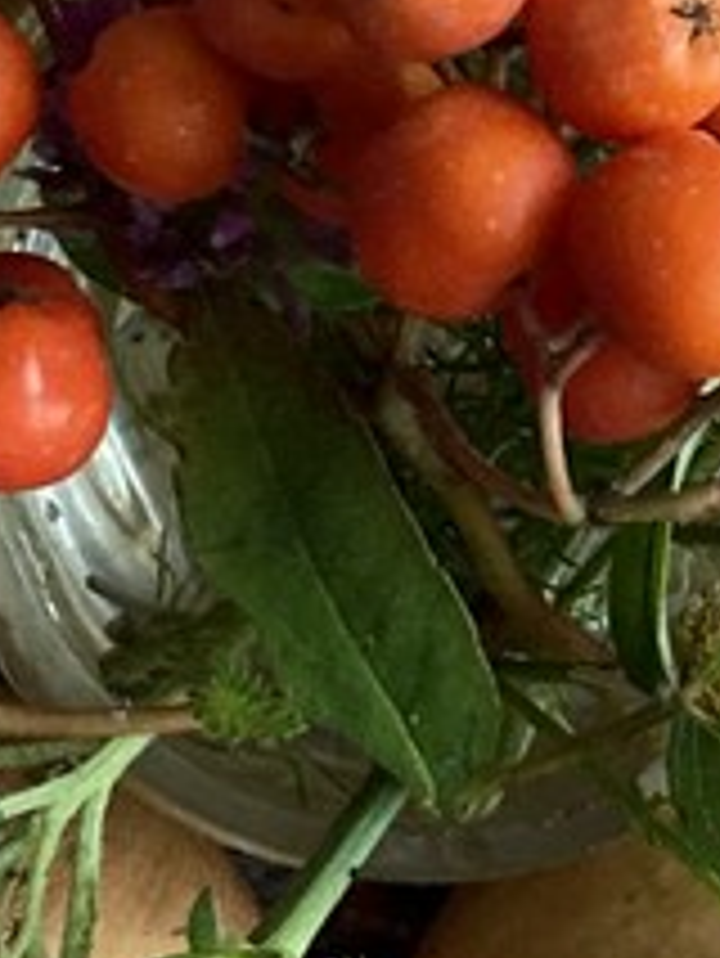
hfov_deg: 10.6
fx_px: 3879
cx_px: 432
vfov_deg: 13.9
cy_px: -29
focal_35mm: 140
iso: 320
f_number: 1.8
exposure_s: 1/53
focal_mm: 3.99
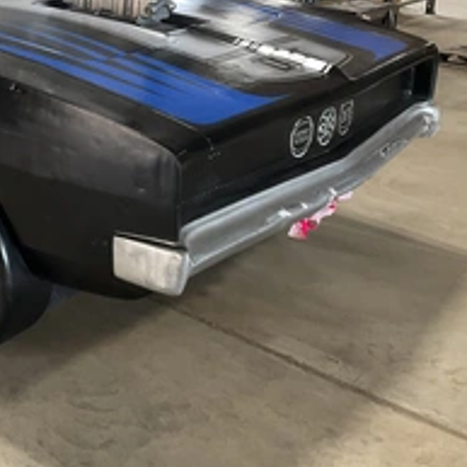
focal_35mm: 53
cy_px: 133
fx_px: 809
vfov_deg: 31.8
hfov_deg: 30.8
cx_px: 51
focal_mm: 3
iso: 100
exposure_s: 1/60
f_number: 1.8
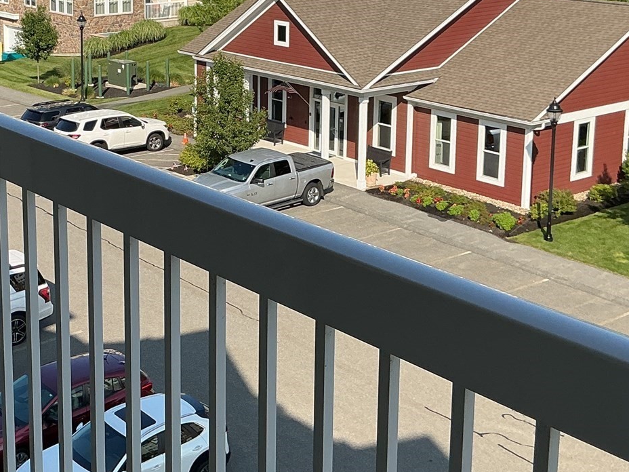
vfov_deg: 22.7
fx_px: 1163
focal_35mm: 64
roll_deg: +0.2
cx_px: 161
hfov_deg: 29.8
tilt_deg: -12.0
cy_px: 111
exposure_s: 1/1848
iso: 25
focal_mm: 3
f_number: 1.8
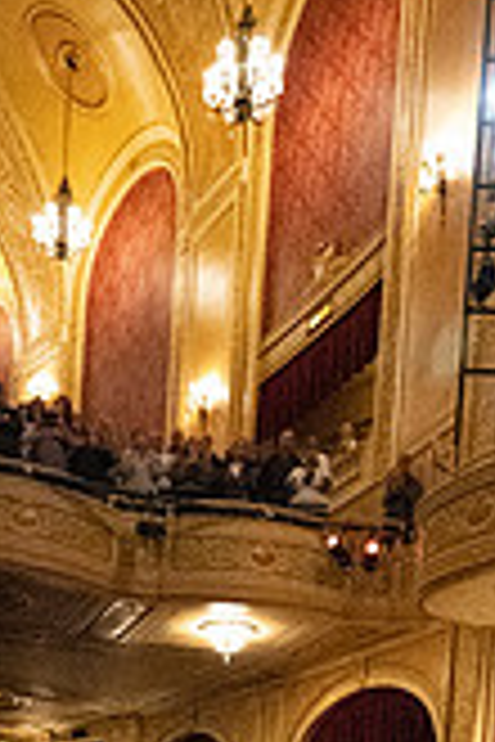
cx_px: 171
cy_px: 944
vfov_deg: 33.2
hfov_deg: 29.7
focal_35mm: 45
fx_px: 928
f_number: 4
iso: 40637
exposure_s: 1/400
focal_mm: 16.5
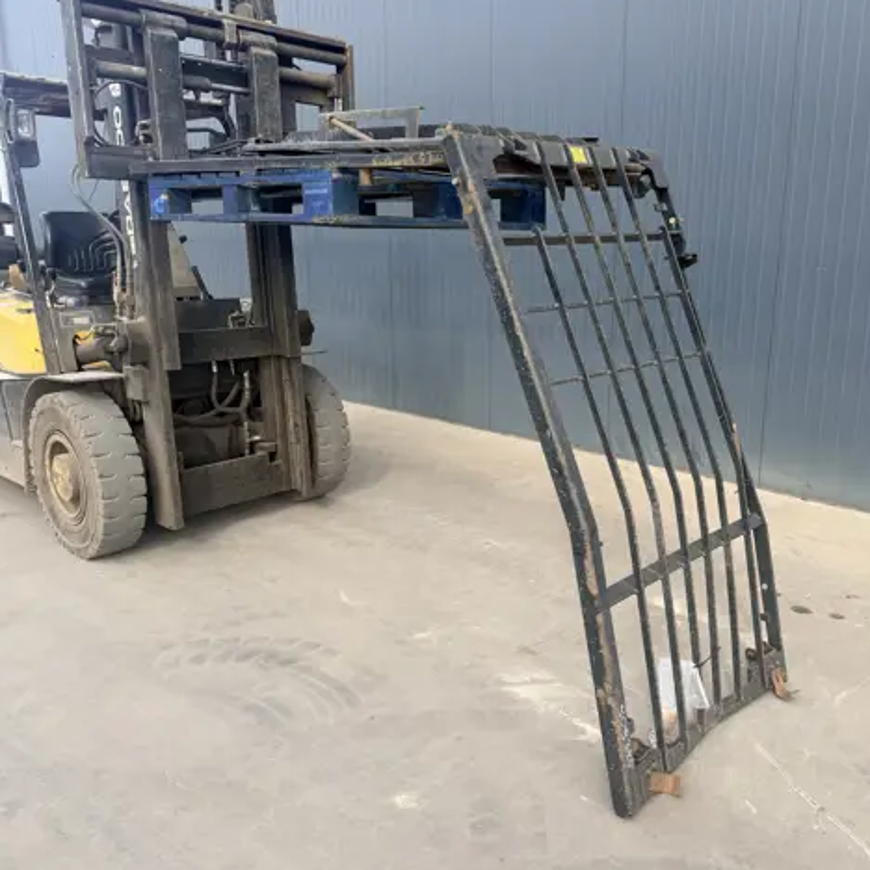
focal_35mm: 29
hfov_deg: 55.1
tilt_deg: -12.9
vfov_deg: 55.6
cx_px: 535
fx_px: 825
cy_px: 437
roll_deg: -1.3
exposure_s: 1/1271
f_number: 1.78
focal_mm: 6.76
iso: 80
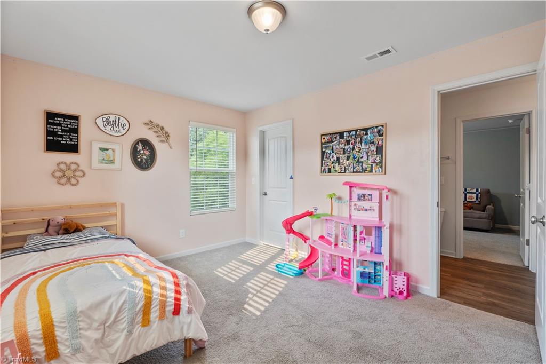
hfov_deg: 95.0
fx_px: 250
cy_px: 182
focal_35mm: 16
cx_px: 273
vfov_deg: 72.0
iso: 640
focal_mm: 16.5
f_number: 9
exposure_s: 1/125
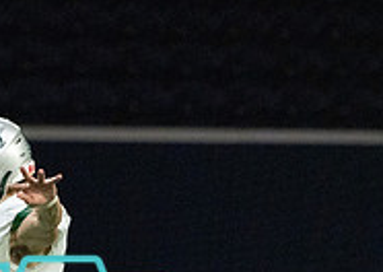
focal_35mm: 961
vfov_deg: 1.5
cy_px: 353
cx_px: -27
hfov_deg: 2.1
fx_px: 10431
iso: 8000
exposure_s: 1/1000
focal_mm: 288
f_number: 5.6
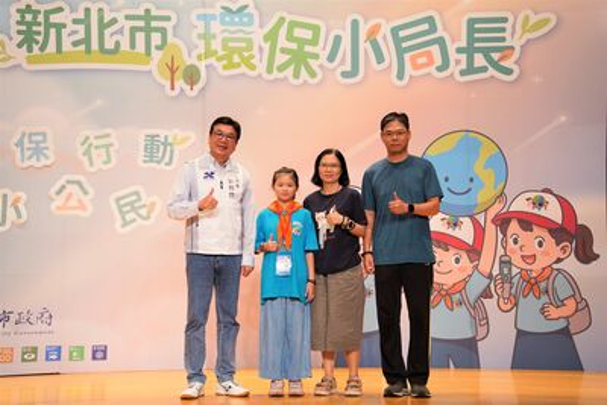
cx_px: 304
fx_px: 1125
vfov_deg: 20.4
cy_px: 202
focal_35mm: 67
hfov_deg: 30.2
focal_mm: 66.7
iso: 160
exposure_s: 1/100
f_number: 3.2
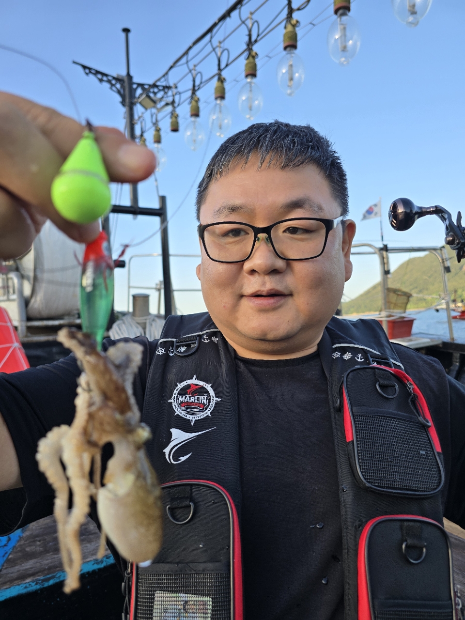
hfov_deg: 58.9
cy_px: 310
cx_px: 232
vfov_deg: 73.9
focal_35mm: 23
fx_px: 412
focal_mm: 6.3
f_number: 1.7
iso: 12
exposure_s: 1/189
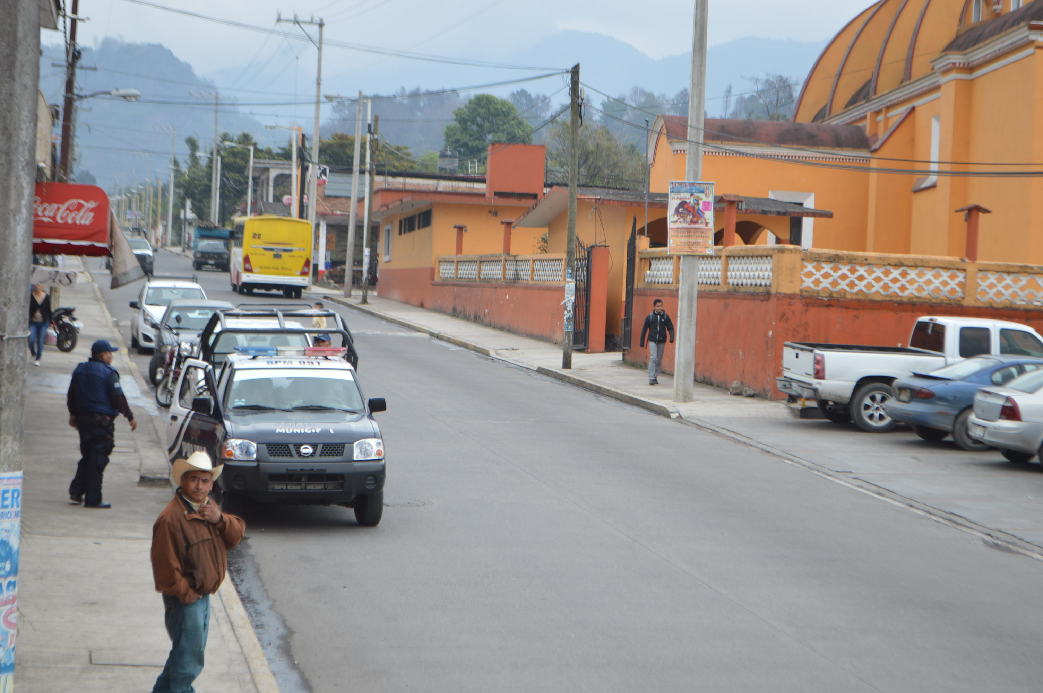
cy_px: 346
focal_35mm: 82
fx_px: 2388
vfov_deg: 16.5
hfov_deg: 24.6
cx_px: 522
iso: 110
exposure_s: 1/125
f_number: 5.6
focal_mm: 55
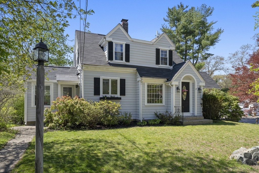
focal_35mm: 24
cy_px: 86
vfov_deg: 53.1
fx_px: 173
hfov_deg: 73.7
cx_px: 130
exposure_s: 1/640
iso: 800
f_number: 10
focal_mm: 24
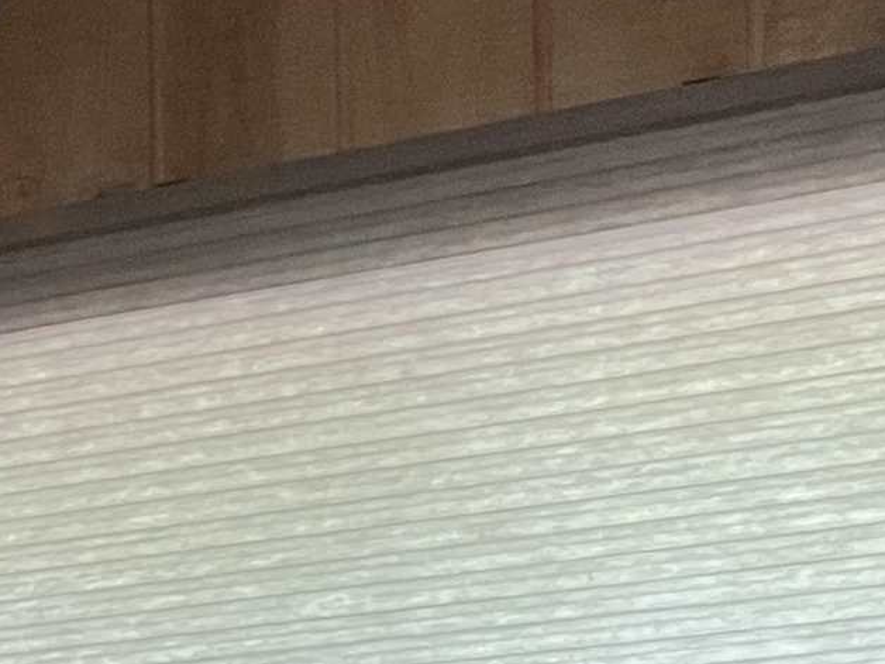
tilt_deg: +2.7
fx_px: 3503
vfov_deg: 10.3
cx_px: -913
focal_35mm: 137
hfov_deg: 12.6
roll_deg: +0.4
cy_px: 1114
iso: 320
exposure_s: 1/60
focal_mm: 3.99
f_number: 1.8
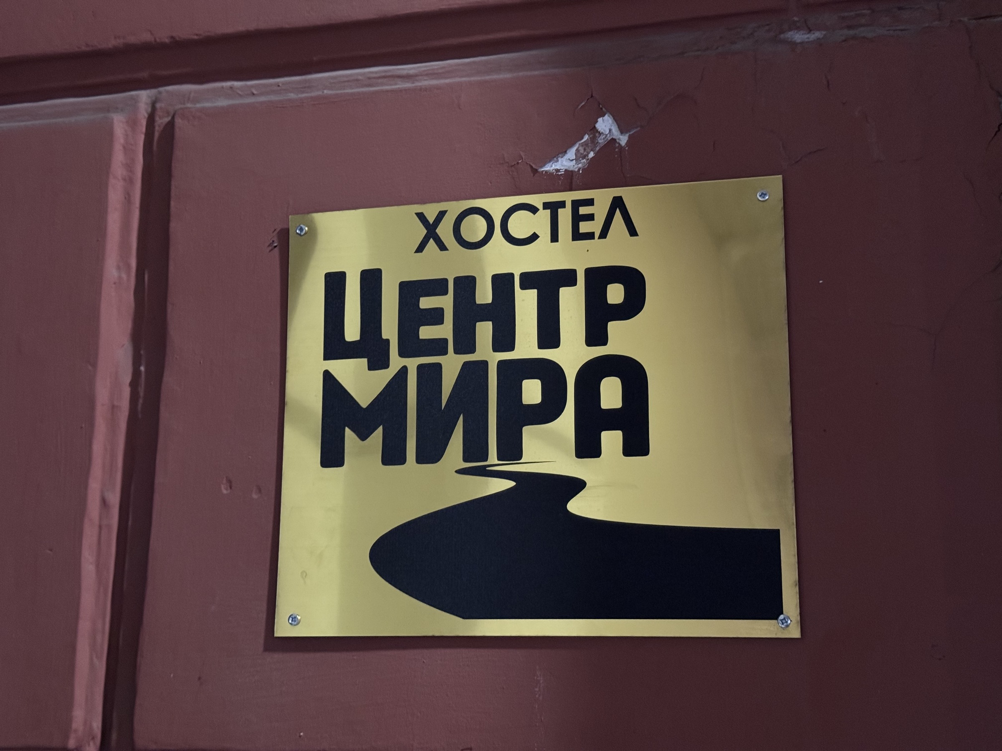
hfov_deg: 39.7
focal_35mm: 48
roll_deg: +0.2
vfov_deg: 30.3
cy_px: 376
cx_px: 501
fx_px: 1389
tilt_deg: +12.0
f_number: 1.78
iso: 640
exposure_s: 1/20
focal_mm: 6.76
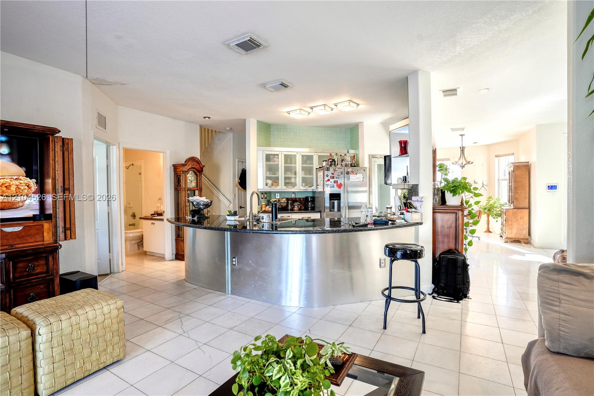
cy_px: 198
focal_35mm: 17
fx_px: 280
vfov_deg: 70.4
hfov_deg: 93.3
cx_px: 297
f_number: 7.1
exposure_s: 1/800
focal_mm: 17
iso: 100
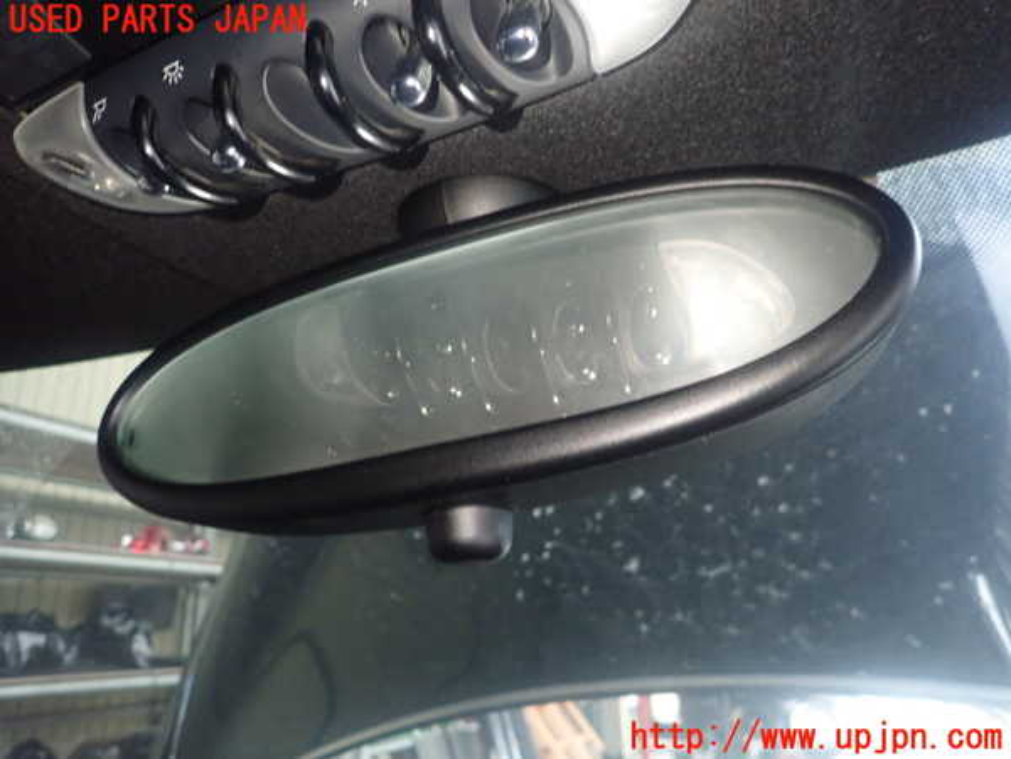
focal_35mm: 25
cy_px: 380
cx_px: 506
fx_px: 730
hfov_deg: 69.4
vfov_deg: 54.9
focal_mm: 4.5
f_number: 2
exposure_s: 1/25
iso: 800
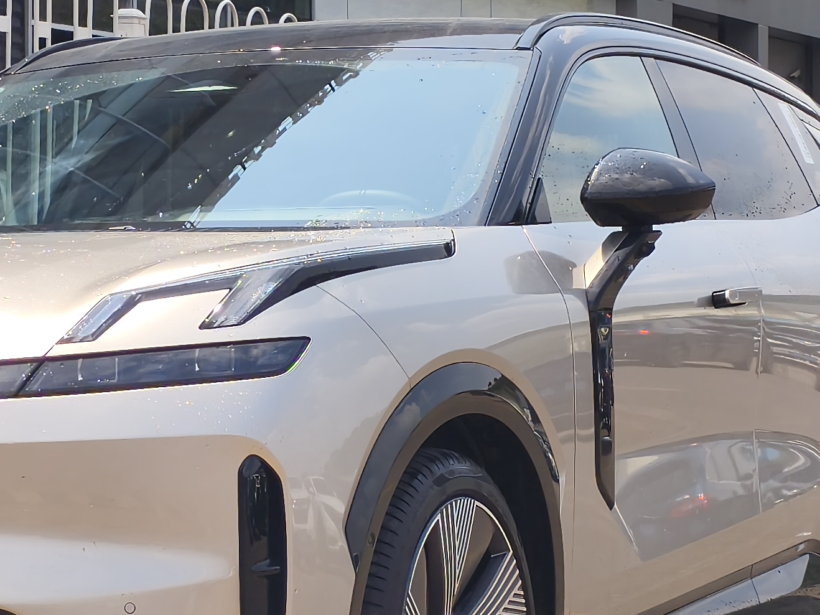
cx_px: 209
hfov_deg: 13.8
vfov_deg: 10.4
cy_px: 264
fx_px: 3387
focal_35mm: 143
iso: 80
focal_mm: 5.84
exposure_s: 1/3375
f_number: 1.6
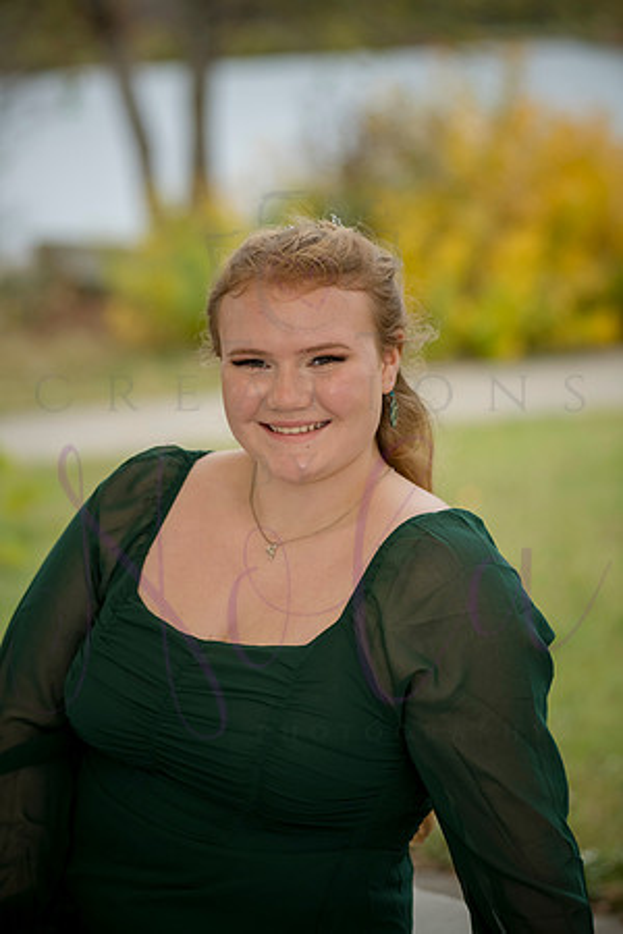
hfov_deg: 13.0
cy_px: 467
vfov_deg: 19.5
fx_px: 2725
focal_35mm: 105
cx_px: 312
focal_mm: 105
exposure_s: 1/400
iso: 640
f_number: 3.5
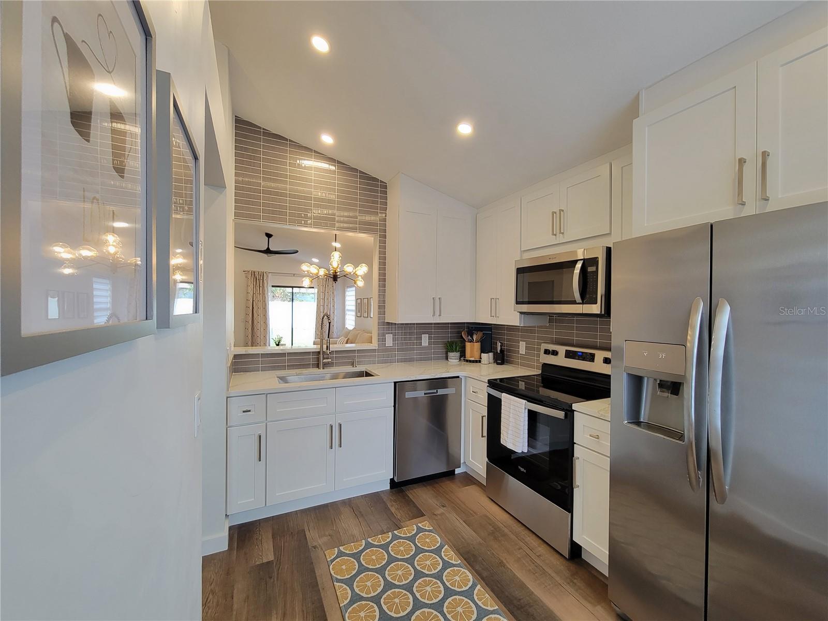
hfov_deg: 106.2
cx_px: 414
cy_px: 310
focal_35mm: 13
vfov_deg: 89.9
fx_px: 311
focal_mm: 2.2
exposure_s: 1/60
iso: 125
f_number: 2.2
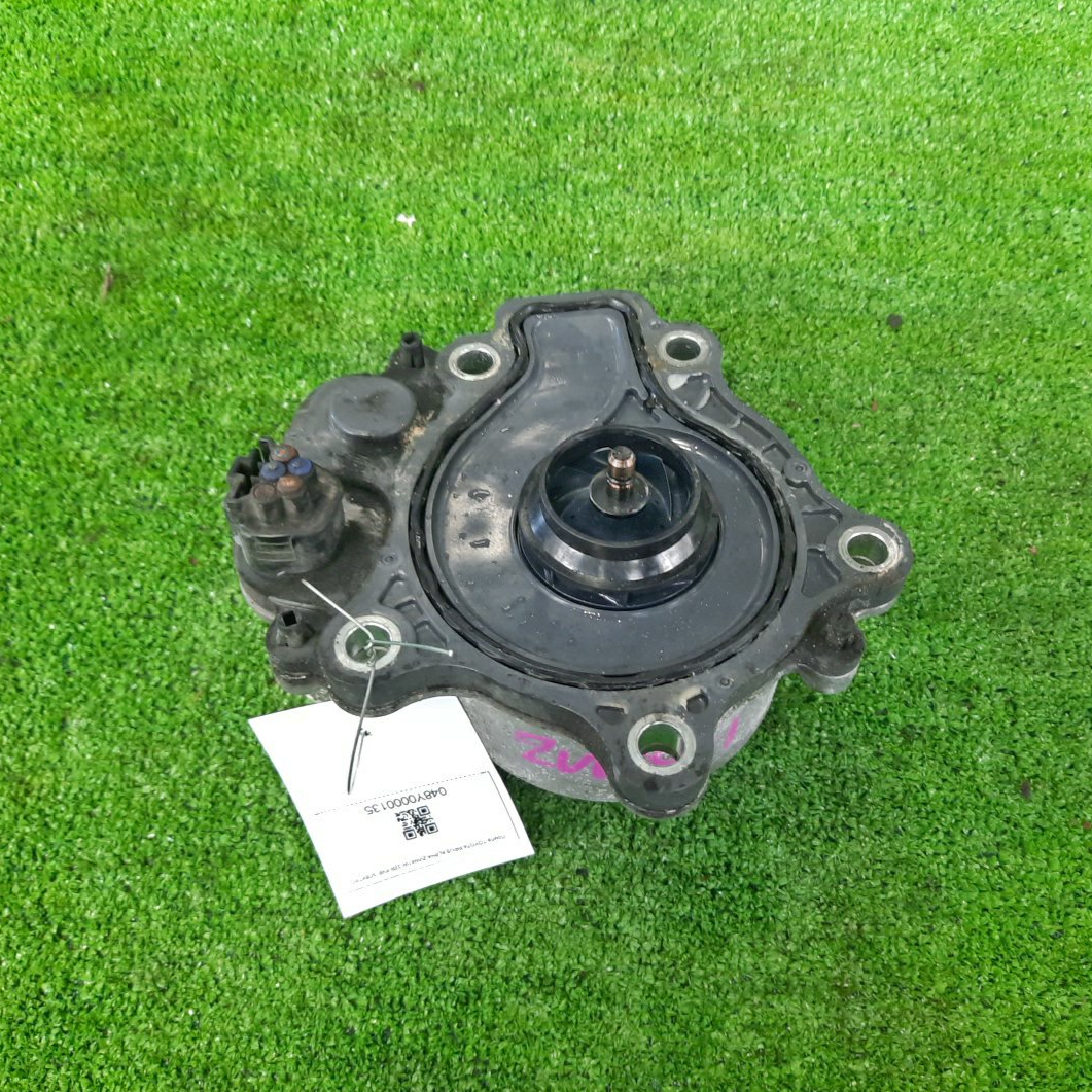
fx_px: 1071
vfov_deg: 54.0
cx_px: 605
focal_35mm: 30
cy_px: 538
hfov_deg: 53.9
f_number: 2
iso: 270
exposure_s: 1/50
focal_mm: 4.6
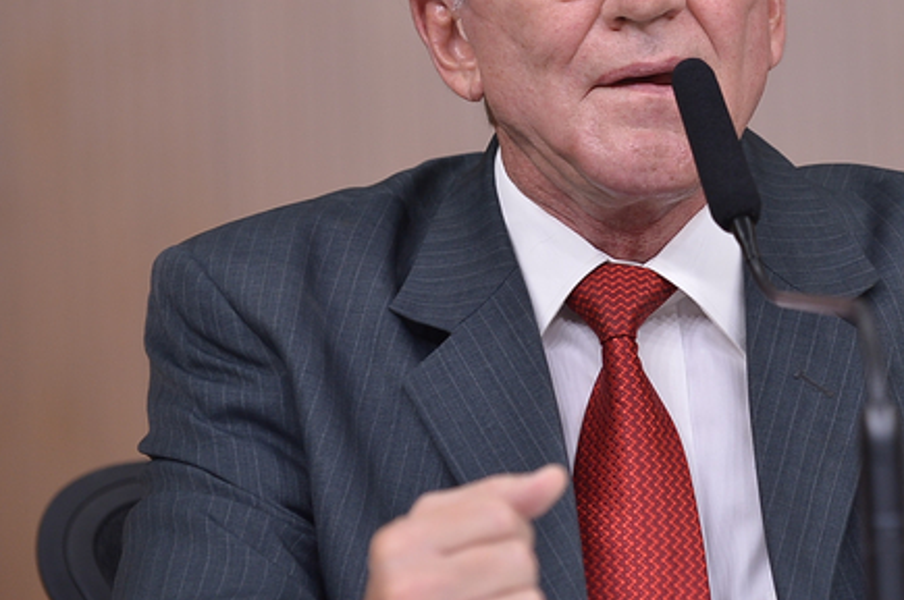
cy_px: 199
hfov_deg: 6.6
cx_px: 769
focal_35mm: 313
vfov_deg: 4.4
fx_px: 7851
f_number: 3.5
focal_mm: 170
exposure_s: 1/200
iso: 360
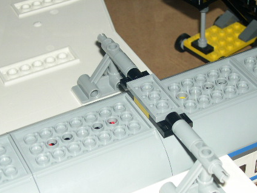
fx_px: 638
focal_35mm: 86
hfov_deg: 22.8
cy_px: 124
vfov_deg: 17.1
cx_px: 128
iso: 100
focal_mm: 12.2
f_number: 3.4
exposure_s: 1/60
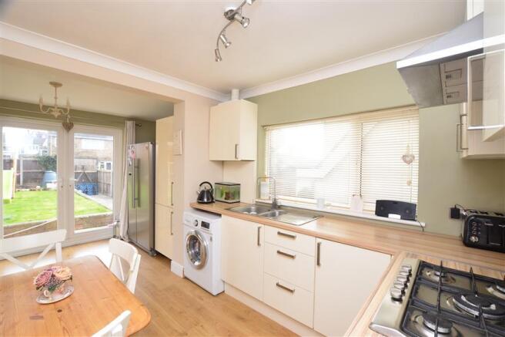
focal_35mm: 15
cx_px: 252
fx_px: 210
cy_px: 168
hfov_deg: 100.4
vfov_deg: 77.3
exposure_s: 1/80
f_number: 5.6
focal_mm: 10
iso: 400
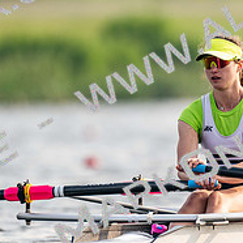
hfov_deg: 1.1
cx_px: 236
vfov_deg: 1.1
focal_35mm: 1594
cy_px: 117
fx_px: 12660
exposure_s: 1/2500
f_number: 4
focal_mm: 600
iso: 360
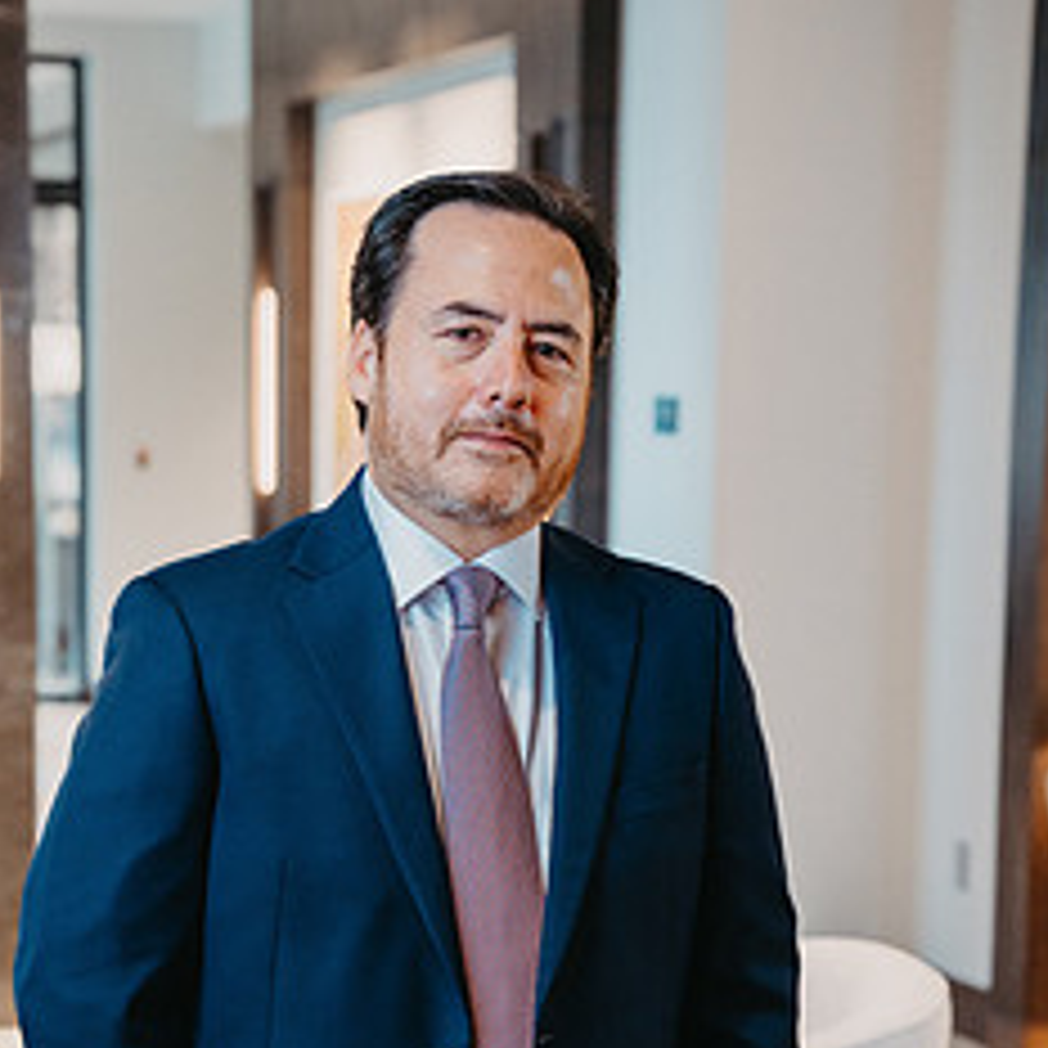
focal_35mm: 115
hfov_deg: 15.1
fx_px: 3939
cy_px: 864
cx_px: 400
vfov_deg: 15.0
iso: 1000
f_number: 4.5
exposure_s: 1/100
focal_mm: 70
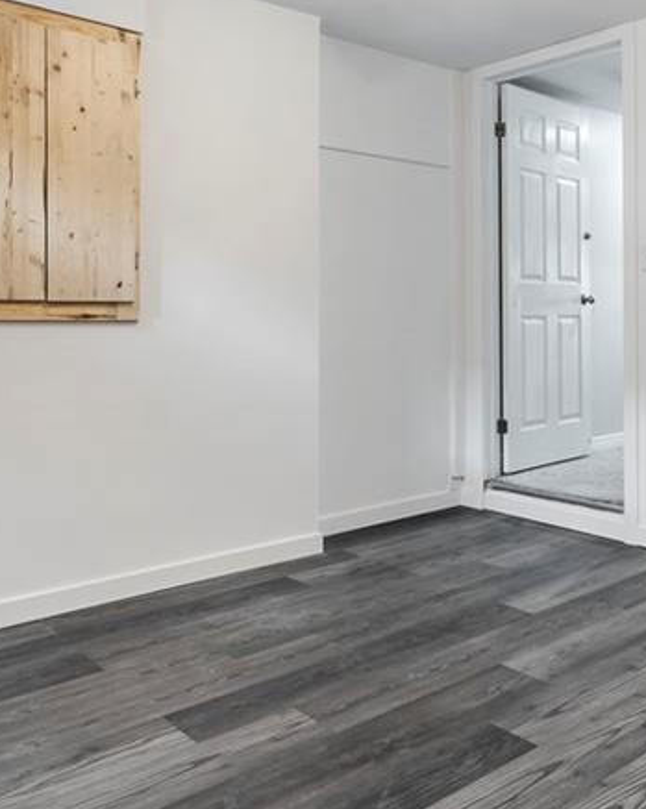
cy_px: 291
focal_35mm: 33
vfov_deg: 53.5
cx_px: 402
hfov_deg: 44.2
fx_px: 789
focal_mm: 10
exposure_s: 1/3
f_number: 8
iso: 200
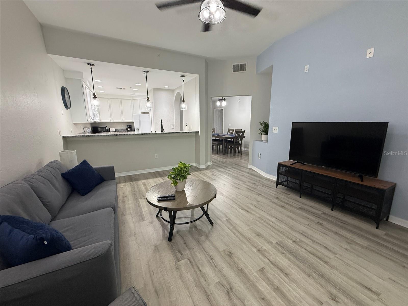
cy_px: 153
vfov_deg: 85.7
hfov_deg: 102.1
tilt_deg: -10.4
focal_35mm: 14
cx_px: 204
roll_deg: +1.0
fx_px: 165
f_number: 2.2
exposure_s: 1/60
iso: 250
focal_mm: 2.22
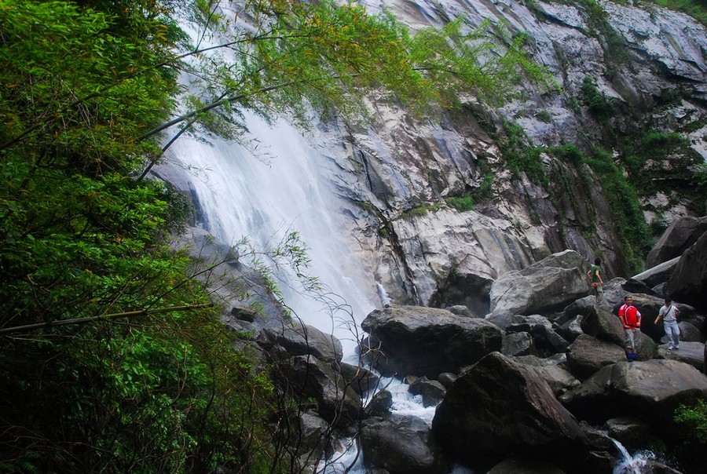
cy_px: 237
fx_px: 738
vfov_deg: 35.6
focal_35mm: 38
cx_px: 354
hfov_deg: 51.2
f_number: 10
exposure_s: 1/80
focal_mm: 25
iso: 100
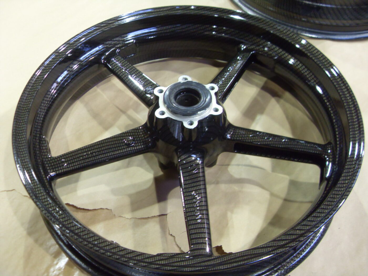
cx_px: 184
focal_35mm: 35
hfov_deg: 52.6
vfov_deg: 40.7
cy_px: 138
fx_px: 372
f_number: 2.8
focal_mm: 6.3
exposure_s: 1/10
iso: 200
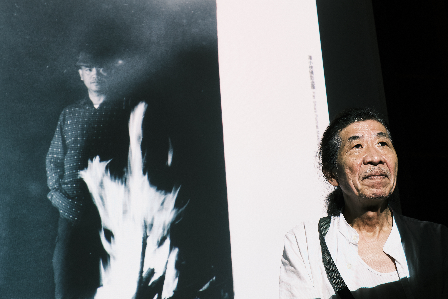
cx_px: 203
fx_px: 572
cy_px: 165
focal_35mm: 46
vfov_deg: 29.2
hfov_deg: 42.7
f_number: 4
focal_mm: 23
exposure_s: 1/80
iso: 640
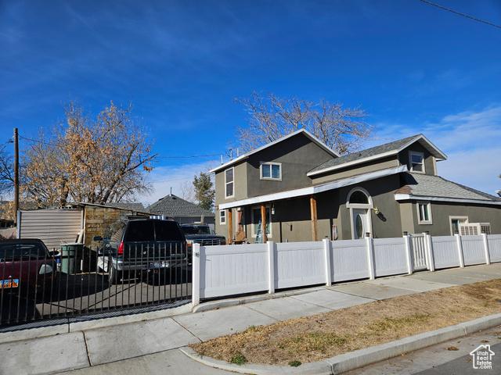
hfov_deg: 73.9
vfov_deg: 58.9
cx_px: 250
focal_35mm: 23
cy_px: 188
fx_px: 333
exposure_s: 1/3238
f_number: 1.8
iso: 25
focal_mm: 5.4
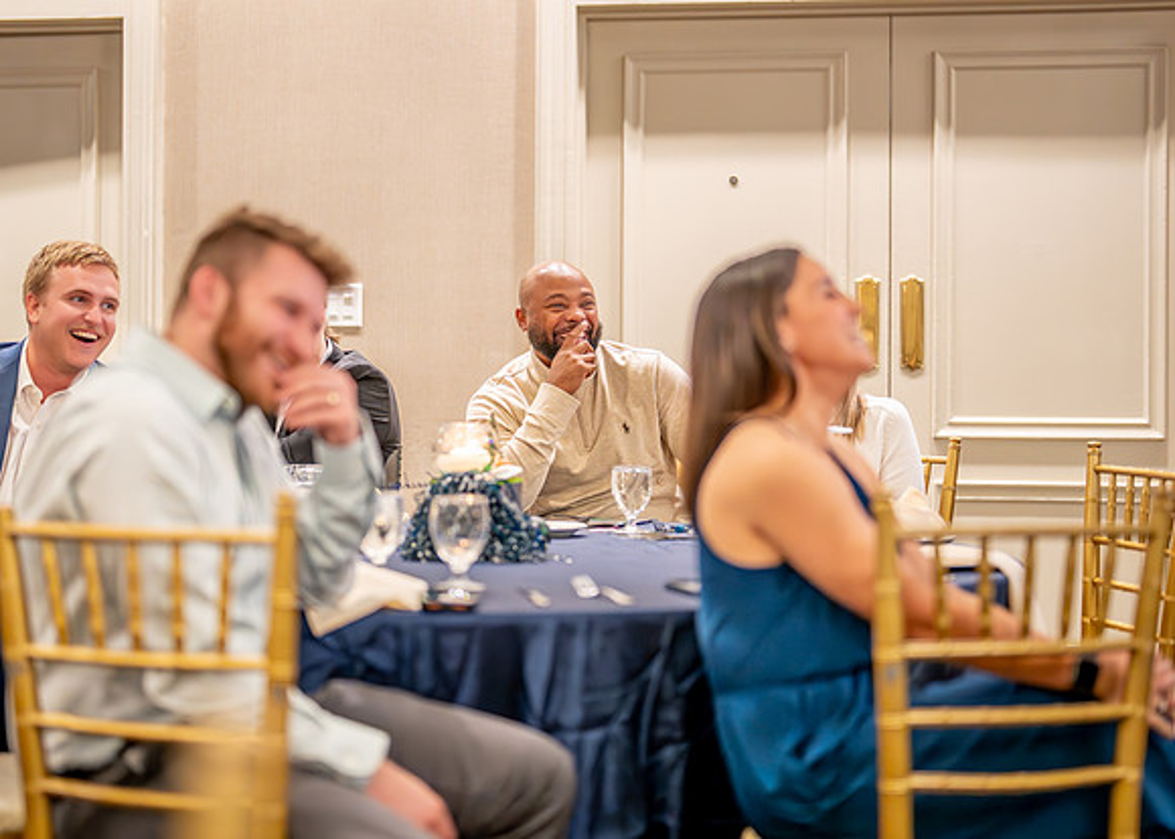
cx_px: 582
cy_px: 369
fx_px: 2075
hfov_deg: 31.6
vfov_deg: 22.8
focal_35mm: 62
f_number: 1.2
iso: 1600
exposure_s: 1/400
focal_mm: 50
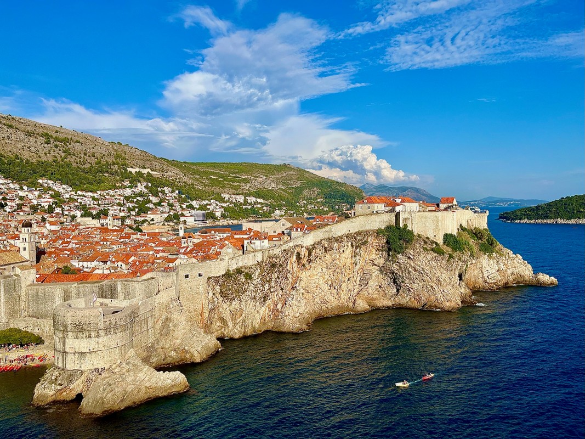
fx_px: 439
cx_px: 292
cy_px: 220
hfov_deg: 67.3
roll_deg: +1.3
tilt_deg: -2.6
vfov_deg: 53.1
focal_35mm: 26
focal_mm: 5.1
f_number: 1.6
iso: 50
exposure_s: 1/6173
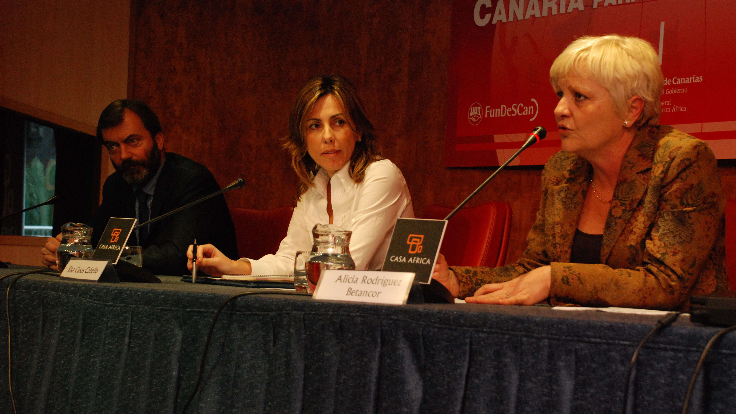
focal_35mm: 79
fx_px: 1542
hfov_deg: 26.8
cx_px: 367
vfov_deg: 15.3
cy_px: 203
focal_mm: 50
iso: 1250
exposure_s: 1/60
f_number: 8
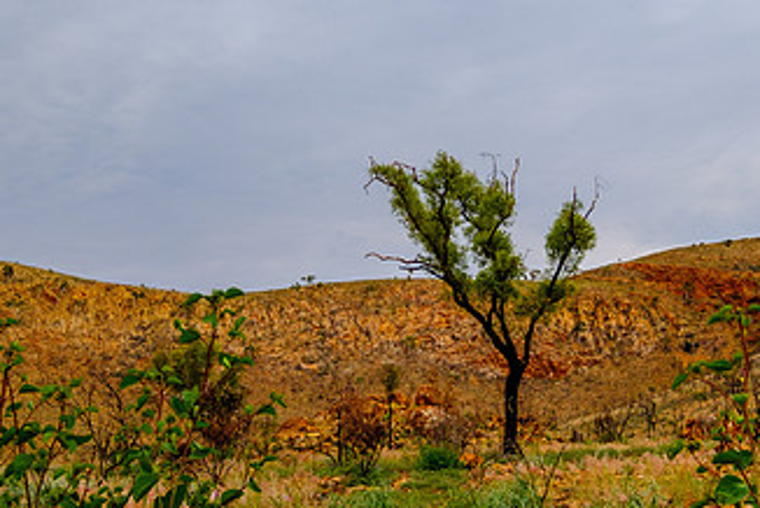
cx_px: 490
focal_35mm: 64
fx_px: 1352
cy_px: 320
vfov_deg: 21.2
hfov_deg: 31.2
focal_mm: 24
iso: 200
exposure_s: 1/280
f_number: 8
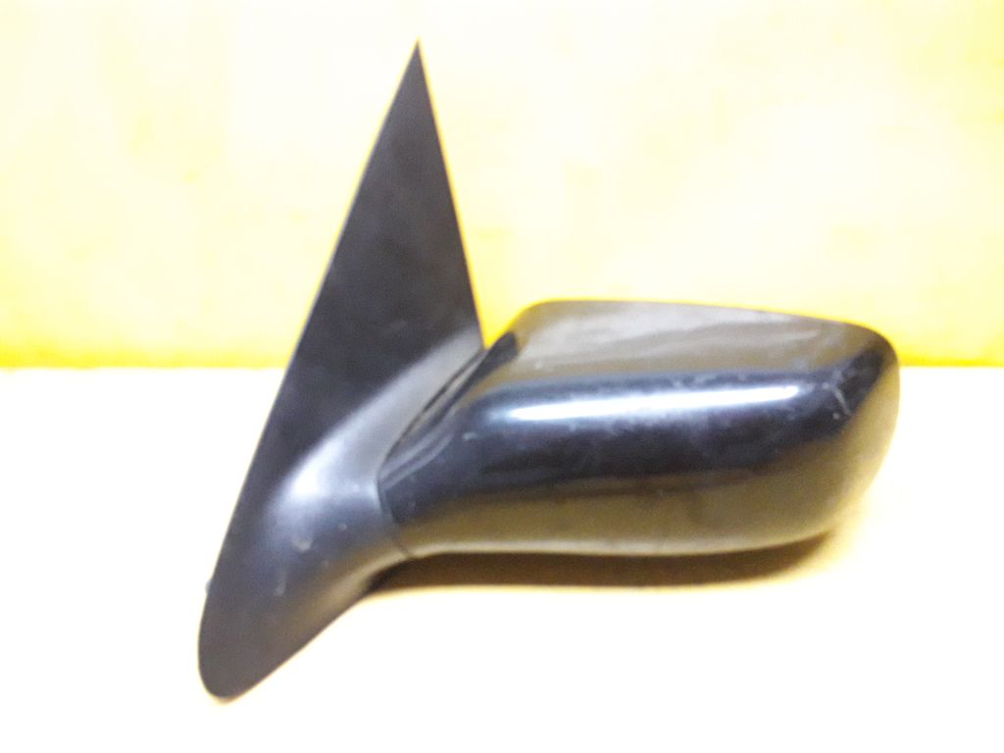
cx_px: 502
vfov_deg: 51.4
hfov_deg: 65.3
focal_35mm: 27
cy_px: 376
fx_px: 783
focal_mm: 3.6
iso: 500
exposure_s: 1/20
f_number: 1.9
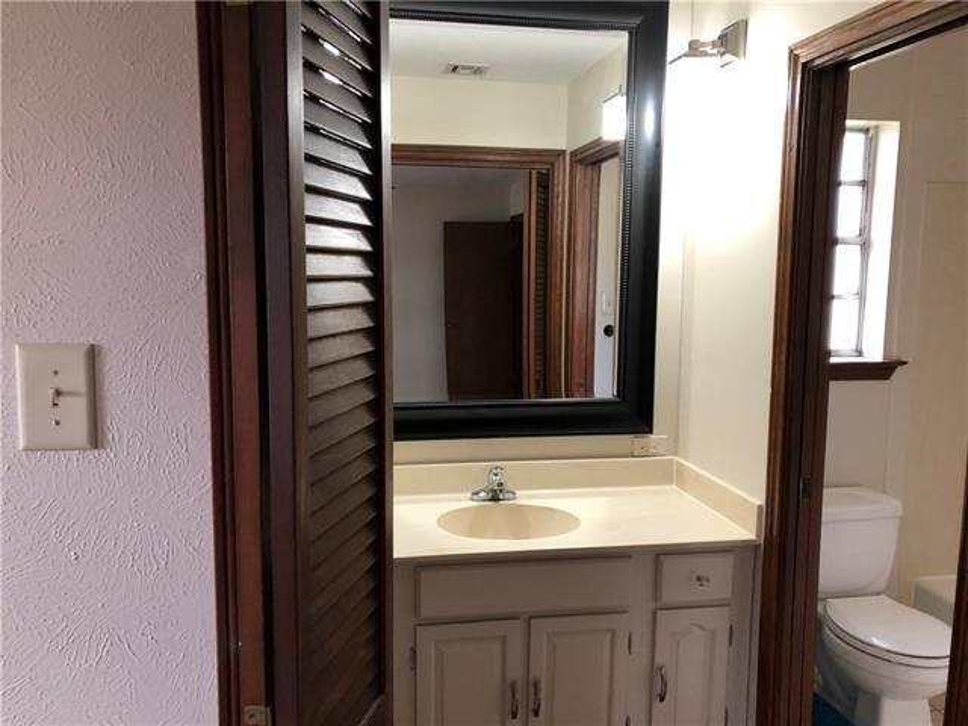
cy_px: 363
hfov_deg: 63.4
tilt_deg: -5.9
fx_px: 783
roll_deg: -0.3
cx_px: 484
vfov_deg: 49.7
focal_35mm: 28
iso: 40
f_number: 1.8
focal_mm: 3.99
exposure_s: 1/15
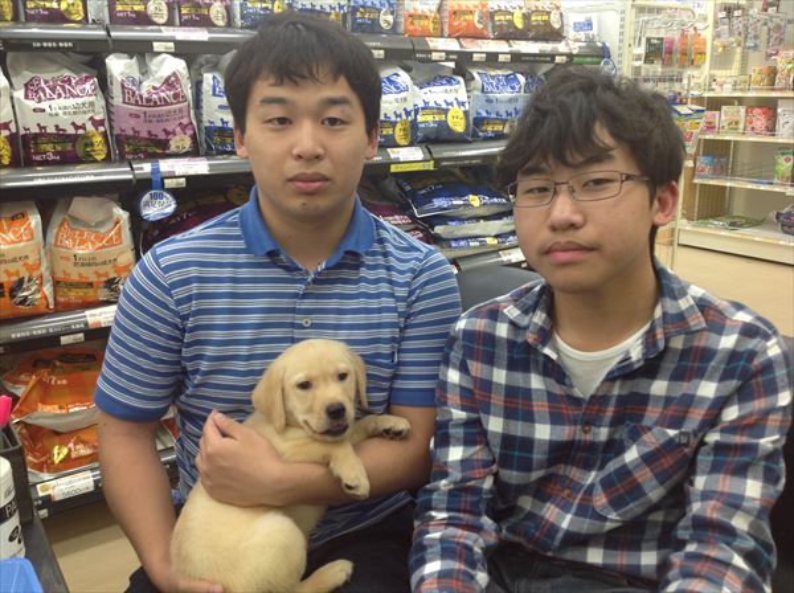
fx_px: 802
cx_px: 397
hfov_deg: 52.7
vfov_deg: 40.6
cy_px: 296
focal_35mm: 35
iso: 64
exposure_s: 1/20
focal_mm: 4.28
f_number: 2.4
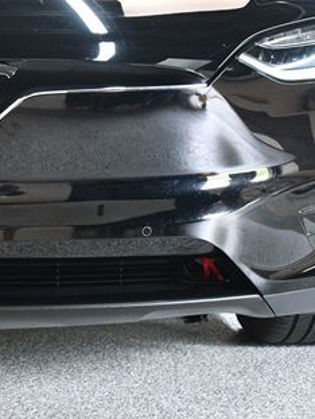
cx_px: -4
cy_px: 146
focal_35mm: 79
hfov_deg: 18.2
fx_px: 957
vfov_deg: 24.6
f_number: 4
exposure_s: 1/80
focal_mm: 27
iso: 3200
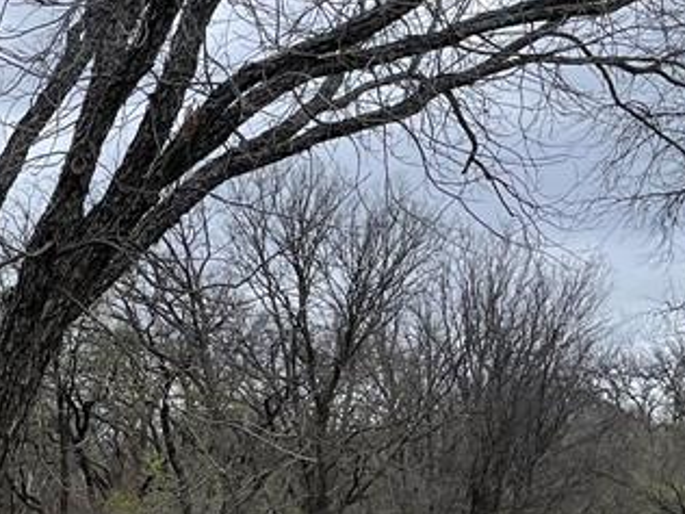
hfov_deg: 21.4
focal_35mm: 81
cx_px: -254
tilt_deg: +4.6
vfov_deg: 18.1
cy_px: 401
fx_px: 1603
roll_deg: -3.8
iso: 32
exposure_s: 1/2288
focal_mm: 5.1
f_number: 1.6
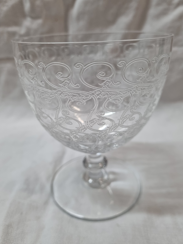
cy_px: 122
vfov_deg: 67.3
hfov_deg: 53.1
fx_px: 183
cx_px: 92
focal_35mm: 26
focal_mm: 5.4
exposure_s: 1/100
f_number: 1.8
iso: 320
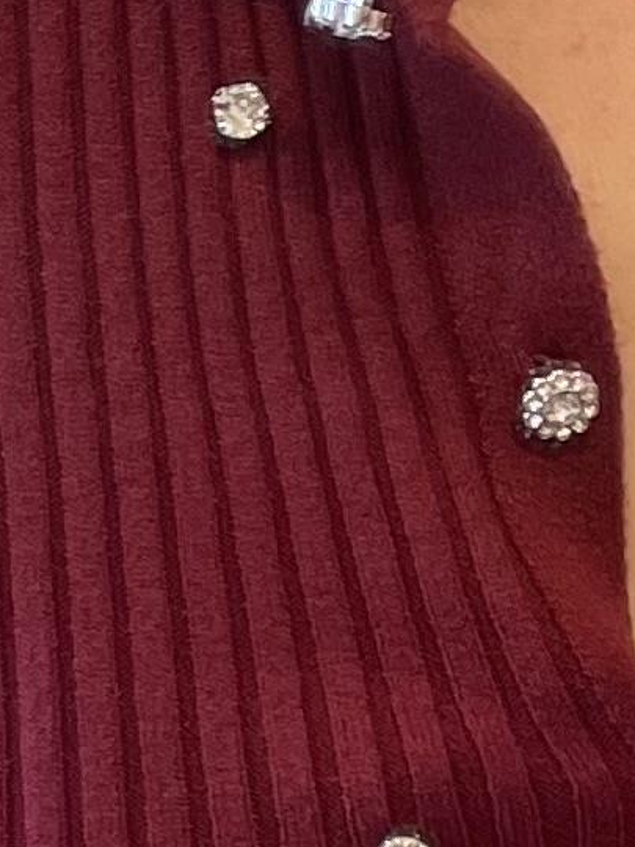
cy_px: 1776
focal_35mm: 194
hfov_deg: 7.5
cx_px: 1055
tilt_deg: -42.4
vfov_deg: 9.4
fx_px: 4745
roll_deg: +2.9
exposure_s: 1/50
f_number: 1.6
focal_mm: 5.1
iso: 64
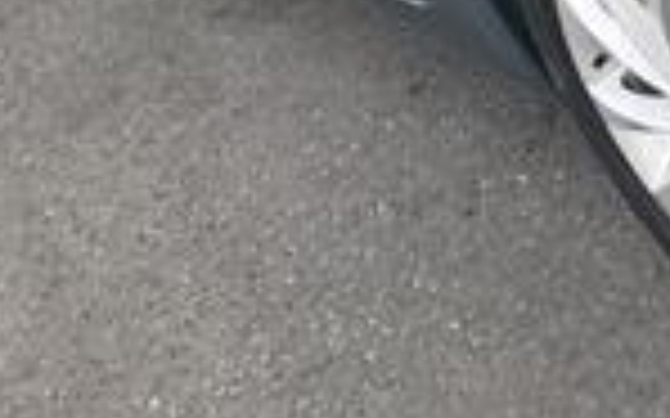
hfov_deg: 15.8
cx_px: 1084
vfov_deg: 10.4
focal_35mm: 118
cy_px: -360
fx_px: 2154
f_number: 1.6
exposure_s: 1/121
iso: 32
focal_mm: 4.2
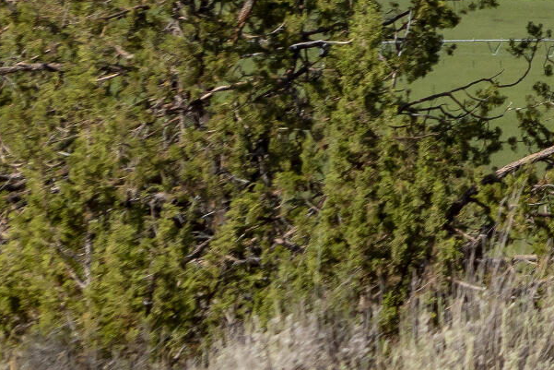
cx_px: 1296
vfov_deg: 3.3
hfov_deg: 4.9
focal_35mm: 411
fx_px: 6334
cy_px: -286
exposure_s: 1/1600
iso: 400
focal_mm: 55
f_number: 8
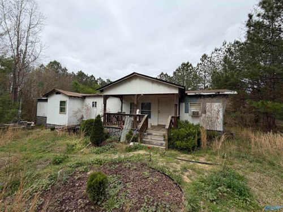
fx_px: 114
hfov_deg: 102.1
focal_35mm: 14
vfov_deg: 85.7
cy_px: 106
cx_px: 142
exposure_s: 1/942
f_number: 2.2
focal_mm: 2.22
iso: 20
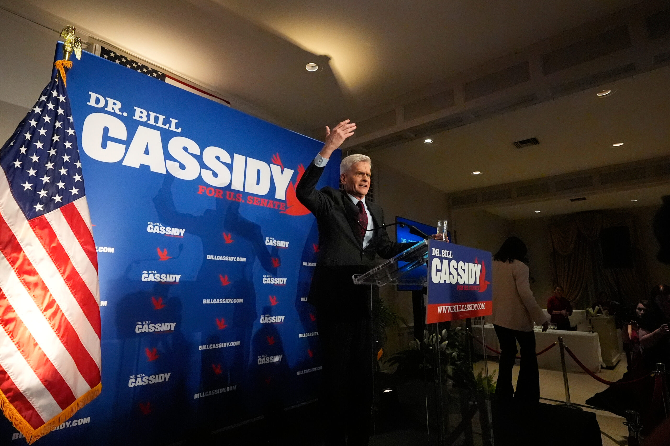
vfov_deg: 67.4
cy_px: 223
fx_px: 335
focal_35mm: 18
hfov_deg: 90.0
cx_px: 335
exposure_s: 1/1250
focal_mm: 12
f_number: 3.2
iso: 8000
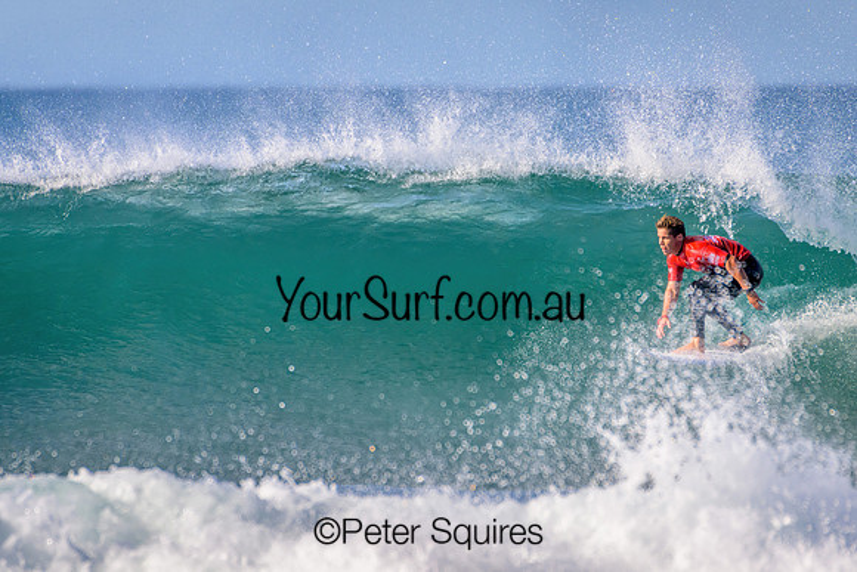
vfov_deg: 1.4
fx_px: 23810
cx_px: 428
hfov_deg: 2.1
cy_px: 286
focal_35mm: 1000
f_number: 11
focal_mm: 1000
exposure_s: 1/2500
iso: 1600
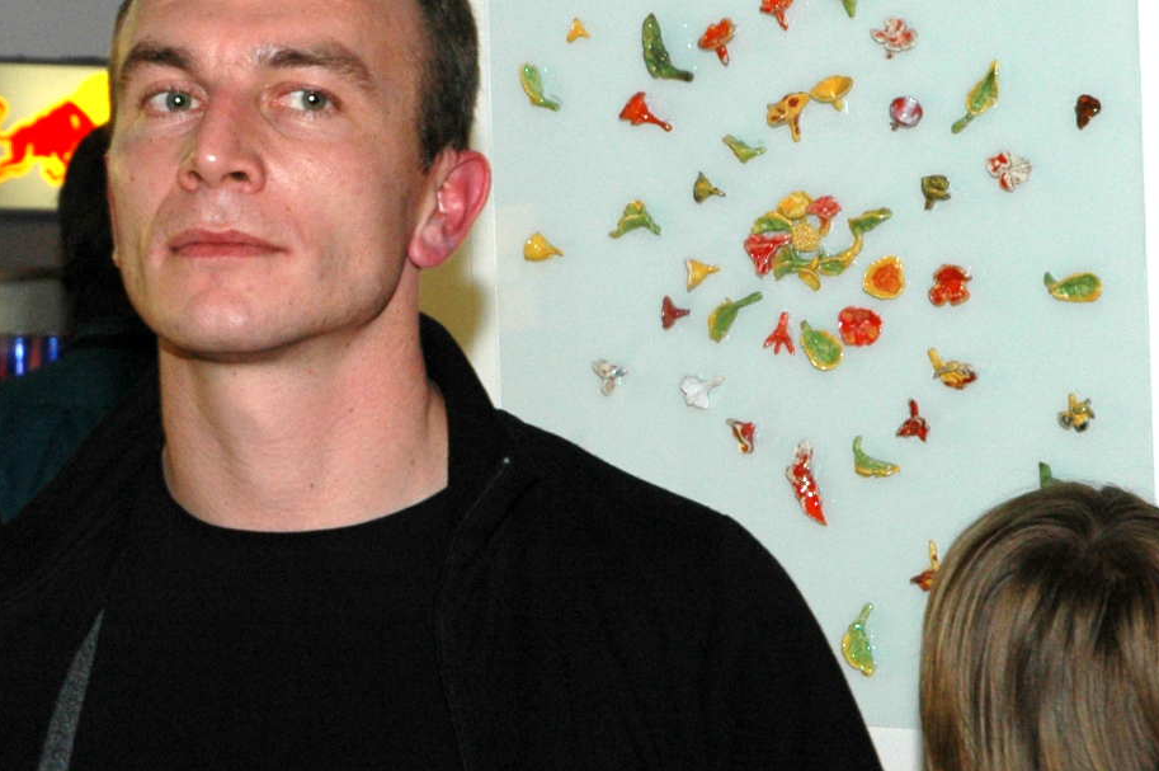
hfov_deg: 11.1
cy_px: 183
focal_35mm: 184
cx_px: 240
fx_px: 5918
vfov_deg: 7.4
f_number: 5
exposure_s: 1/60
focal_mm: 50
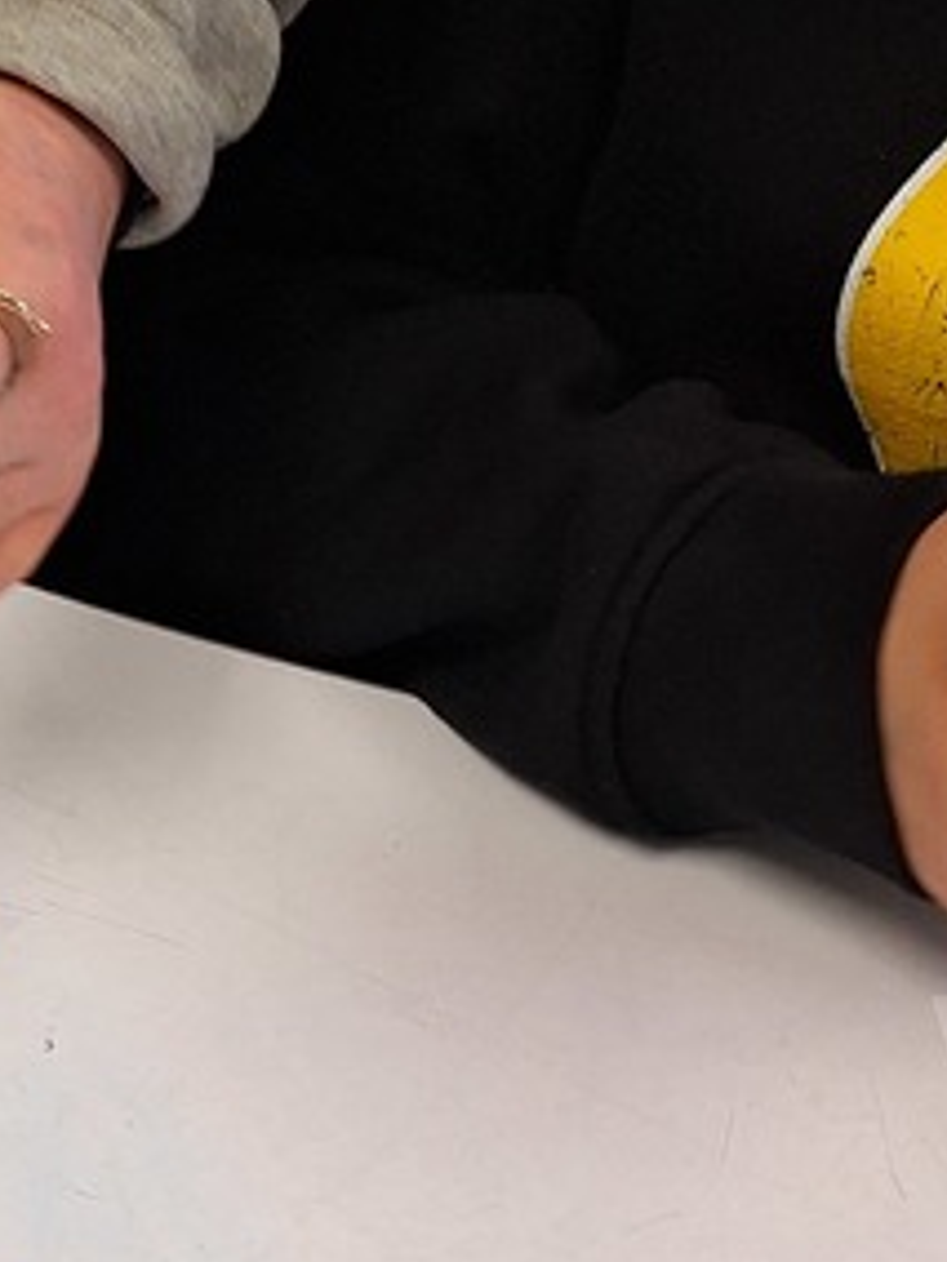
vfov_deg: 23.2
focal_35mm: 83
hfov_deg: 16.3
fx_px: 3028
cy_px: 1031
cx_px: -471
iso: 50
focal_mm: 5.54
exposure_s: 1/60
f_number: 1.8
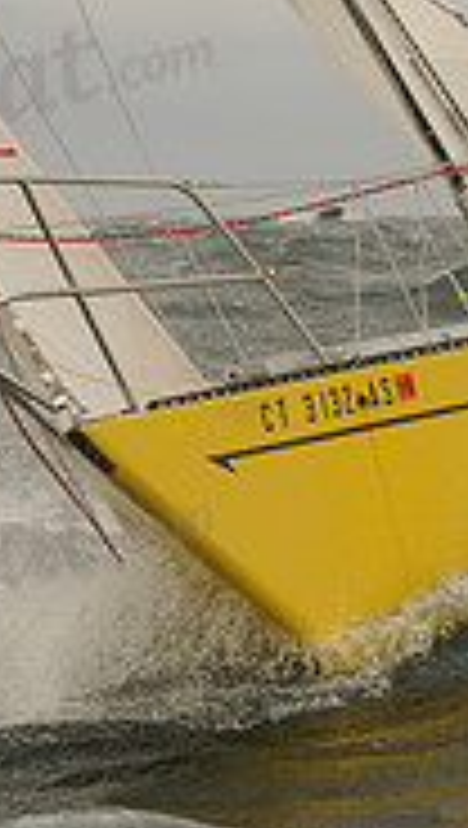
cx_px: 446
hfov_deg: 2.1
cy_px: 286
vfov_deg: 3.8
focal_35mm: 573
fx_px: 12595
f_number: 5
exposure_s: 1/1000
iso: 200
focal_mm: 116
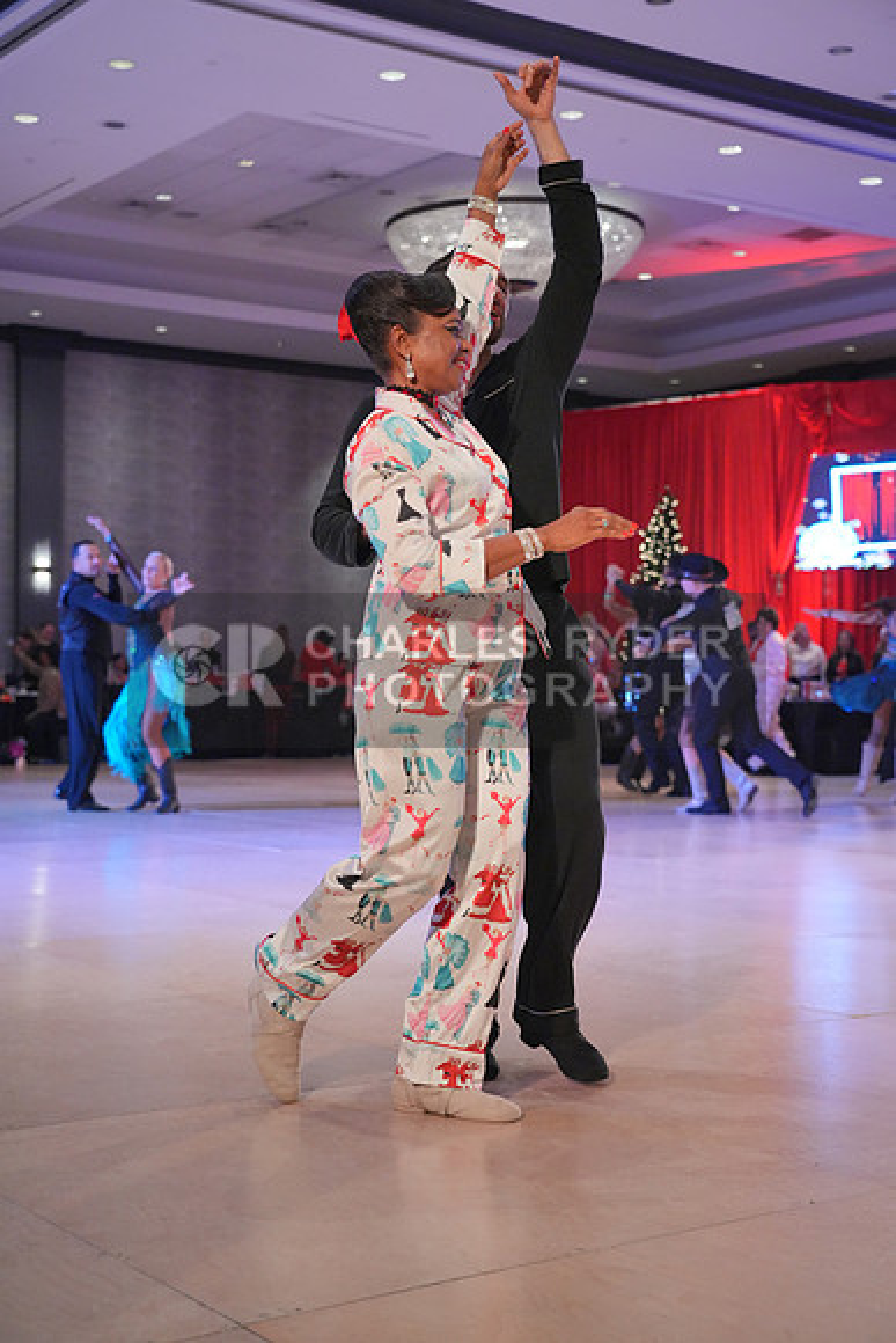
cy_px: 672
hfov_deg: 27.0
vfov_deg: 39.6
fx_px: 1865
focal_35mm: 50
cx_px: 448
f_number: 4
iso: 4000
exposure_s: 1/400
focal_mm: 50
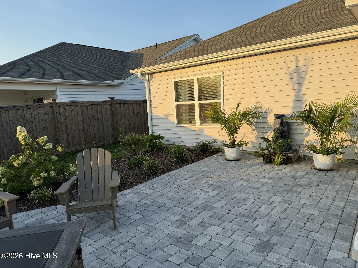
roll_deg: +3.7
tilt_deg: -8.1
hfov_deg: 71.6
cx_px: 179
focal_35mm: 24
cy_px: 134
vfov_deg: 56.8
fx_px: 248
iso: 80
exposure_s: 1/1653
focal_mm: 6.76
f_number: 1.78
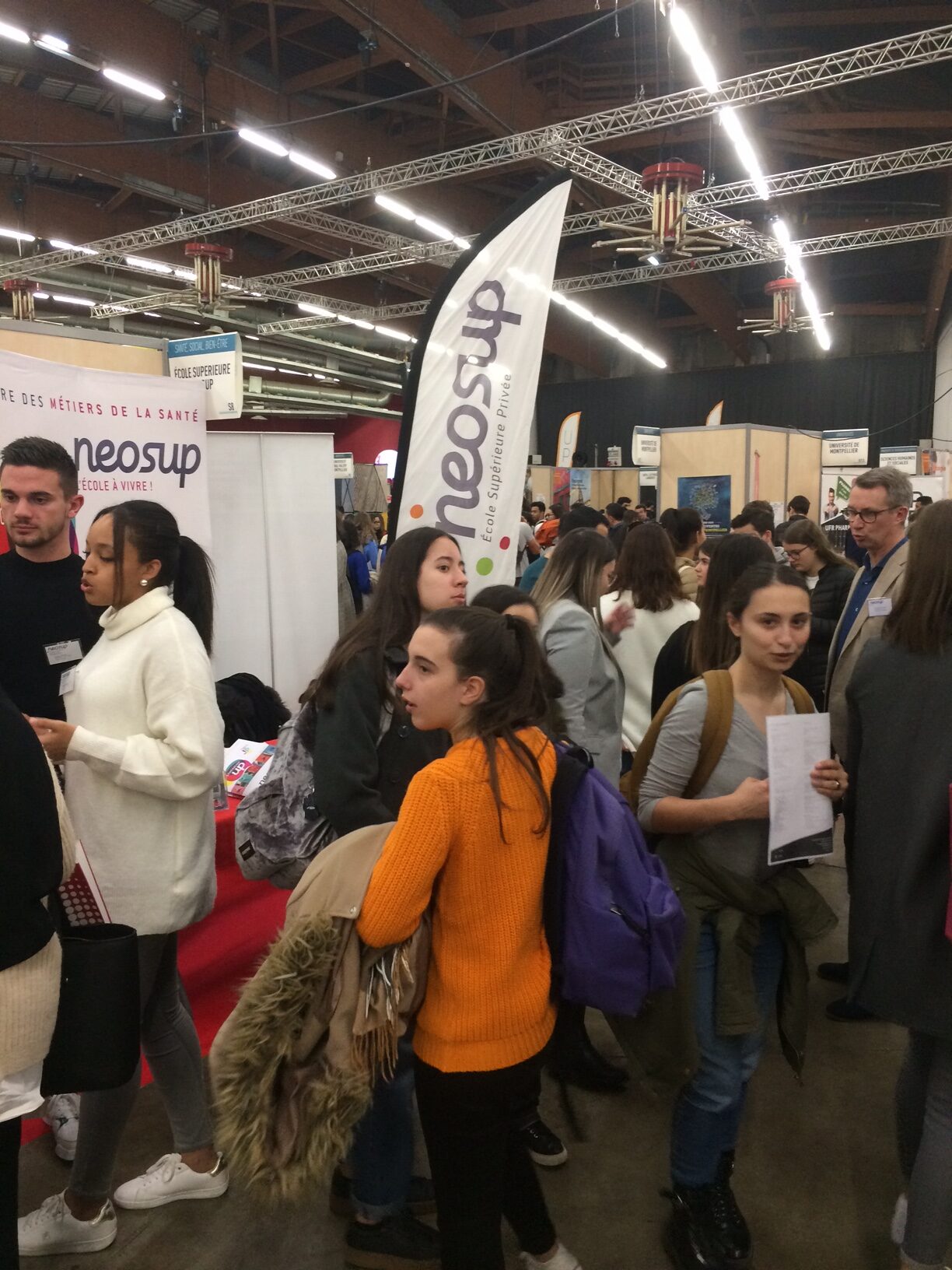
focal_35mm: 29
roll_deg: +0.9
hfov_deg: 48.2
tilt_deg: -8.4
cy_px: 635
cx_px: 476
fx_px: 1063
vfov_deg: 61.7
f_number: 2.2
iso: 200
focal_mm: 4.15
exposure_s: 1/33
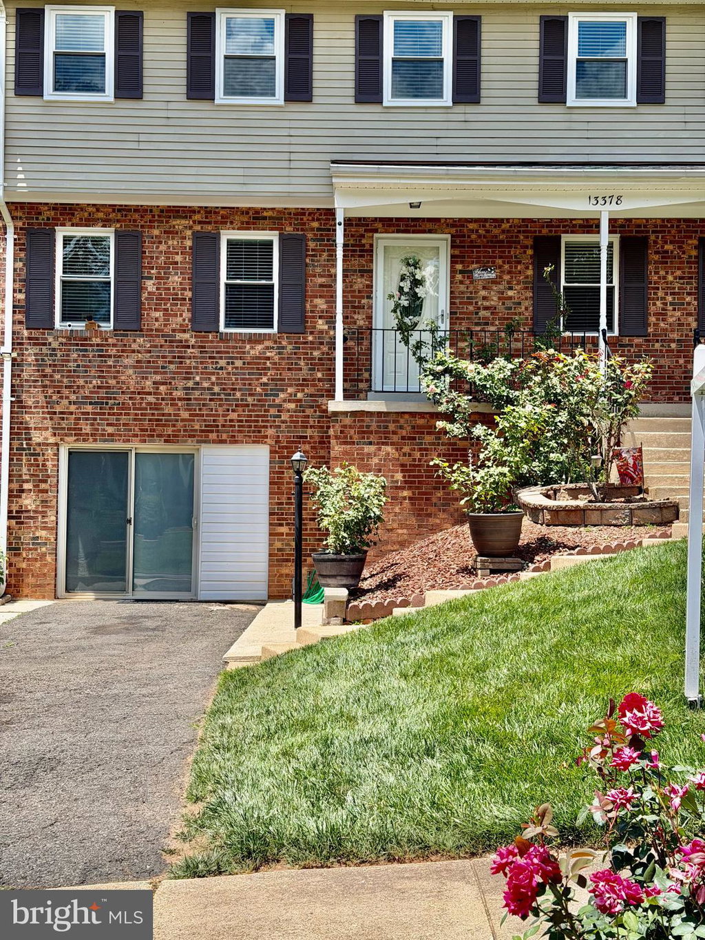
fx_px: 1303
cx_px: 352
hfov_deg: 30.3
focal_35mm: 48
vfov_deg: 39.7
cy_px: 470
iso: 80
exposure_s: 1/3096
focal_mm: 6.76
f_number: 1.78
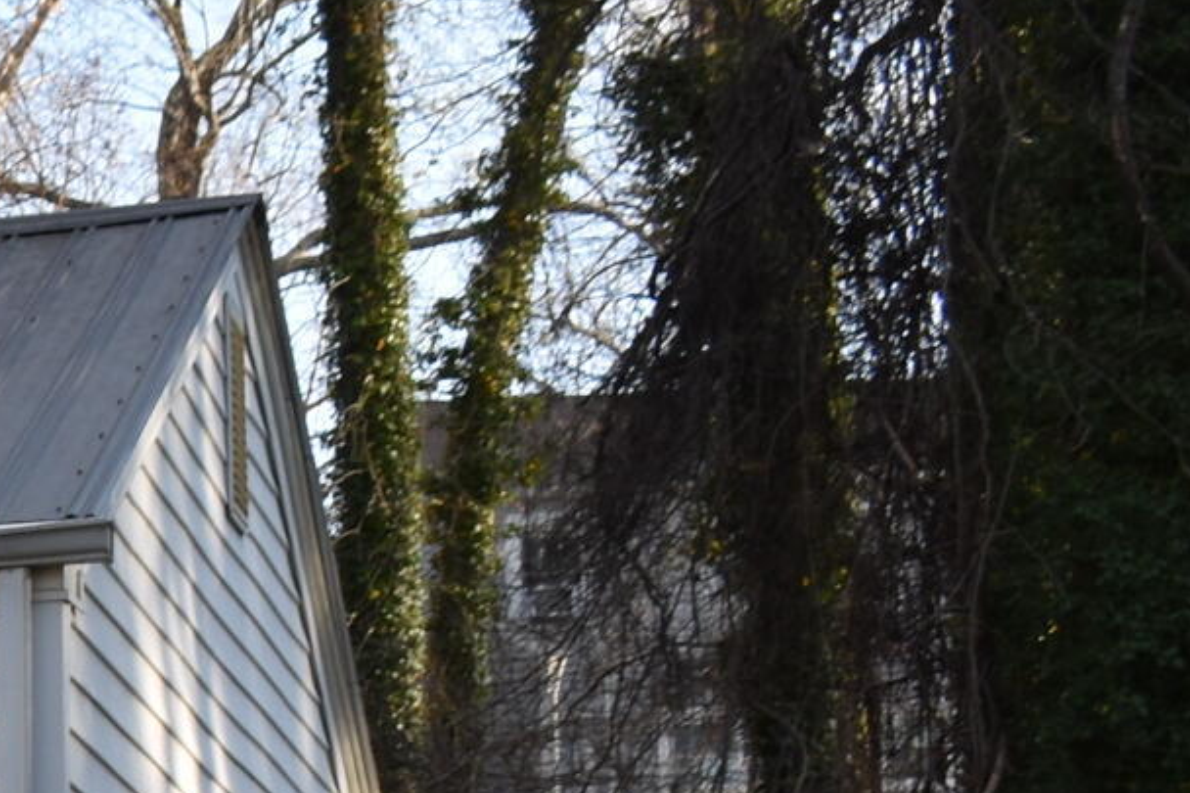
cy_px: 1337
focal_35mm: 155
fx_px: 5137
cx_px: -1503
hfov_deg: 11.4
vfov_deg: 8.5
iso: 200
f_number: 5.6
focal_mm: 21
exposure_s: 1/250
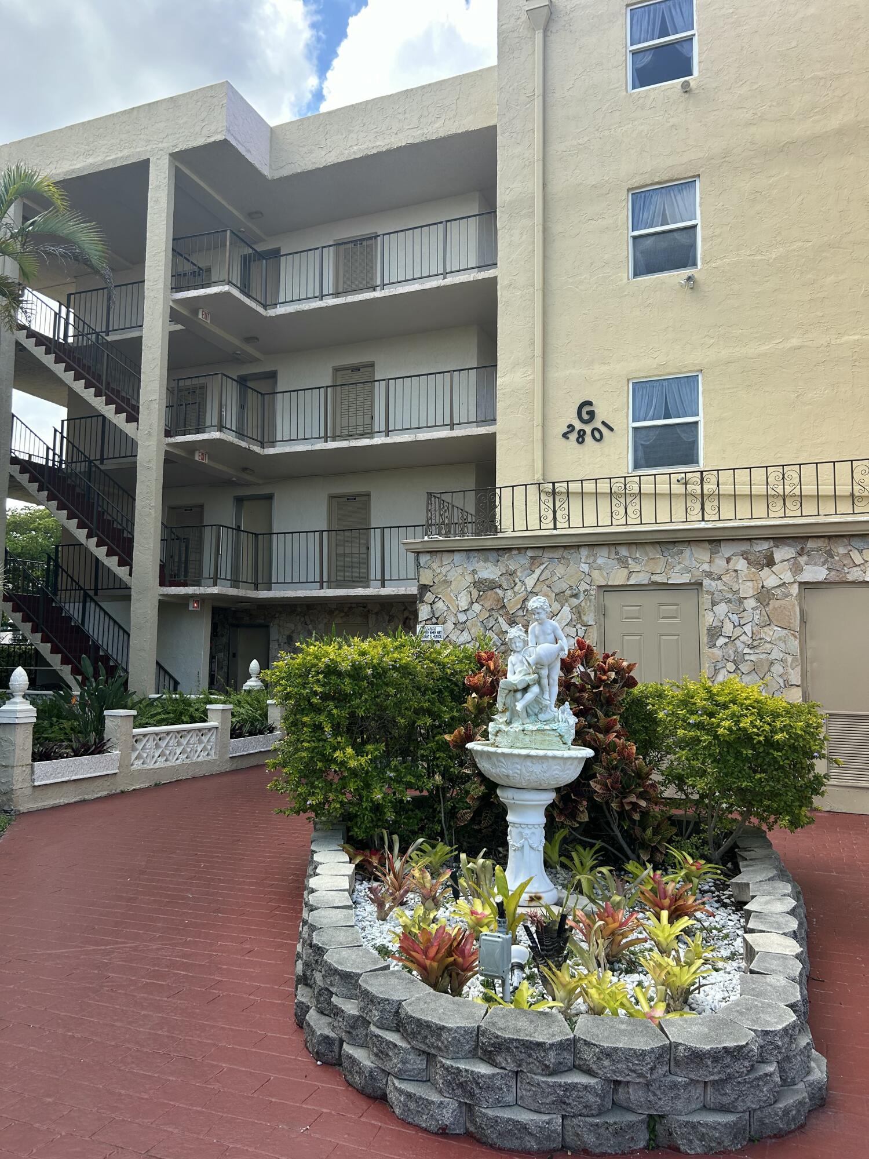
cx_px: 434
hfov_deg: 53.1
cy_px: 580
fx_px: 870
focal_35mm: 26
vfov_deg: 67.3
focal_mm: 5.7
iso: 50
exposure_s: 1/932
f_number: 1.5
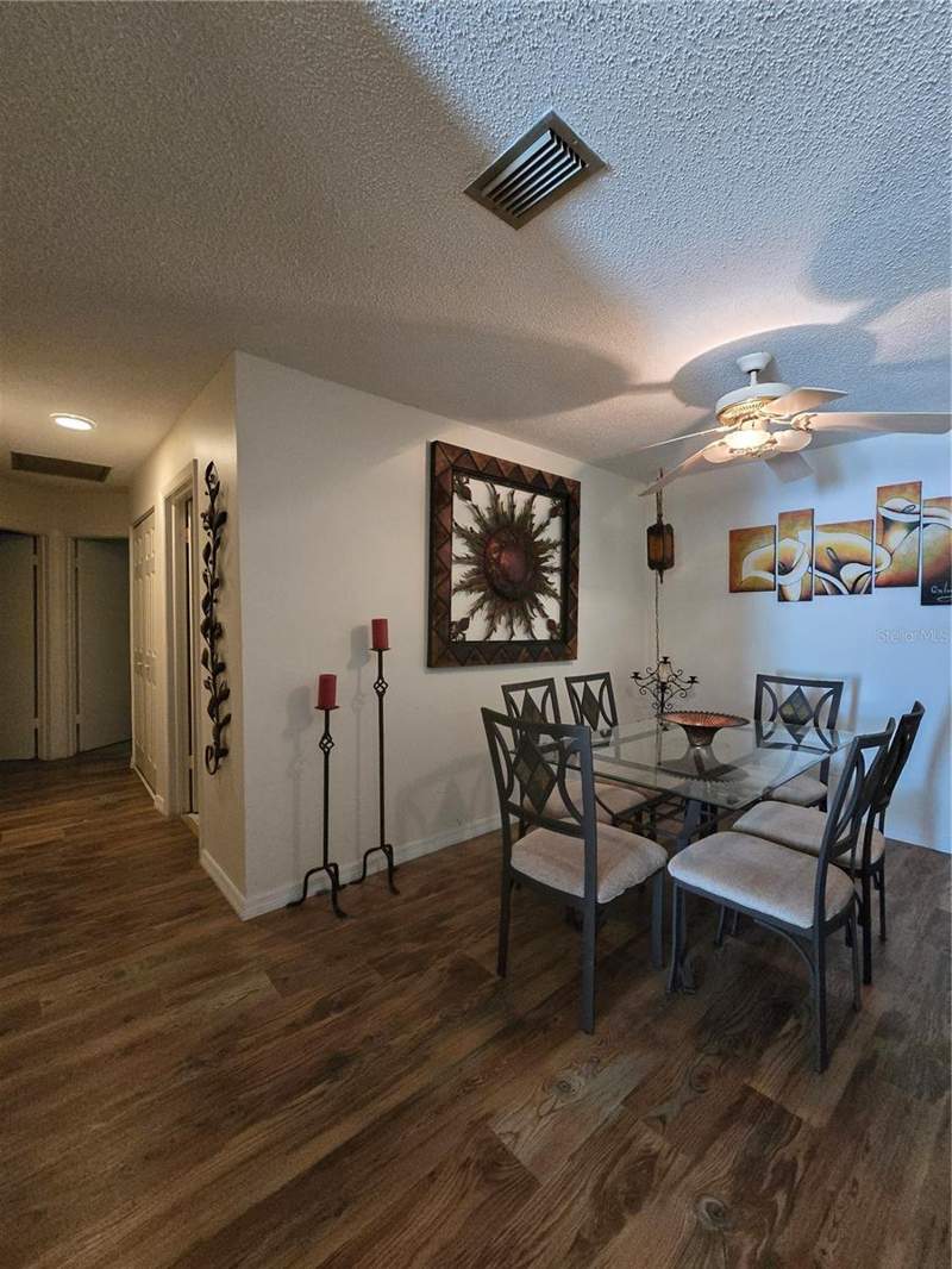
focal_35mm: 13
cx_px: 476
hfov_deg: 89.9
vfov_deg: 106.2
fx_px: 477
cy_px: 634
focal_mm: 2.2
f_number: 2.2
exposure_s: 1/60
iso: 1250
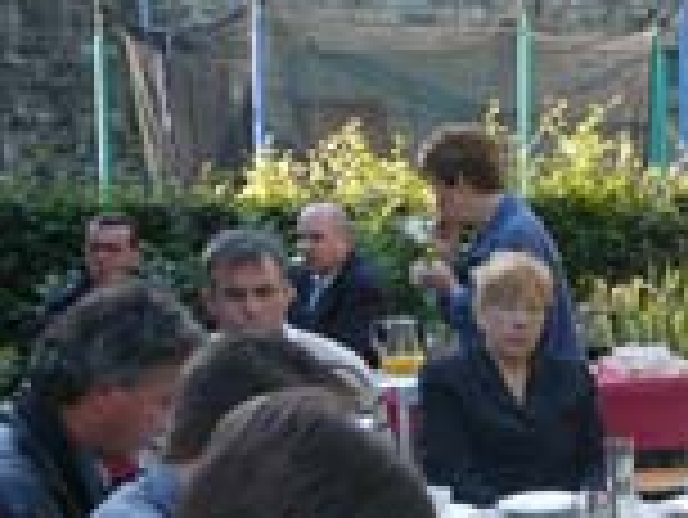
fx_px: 1591
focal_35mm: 80
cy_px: 376
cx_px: 782
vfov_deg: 18.4
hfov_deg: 22.8
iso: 80
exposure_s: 1/100
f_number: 2.8
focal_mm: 5.2
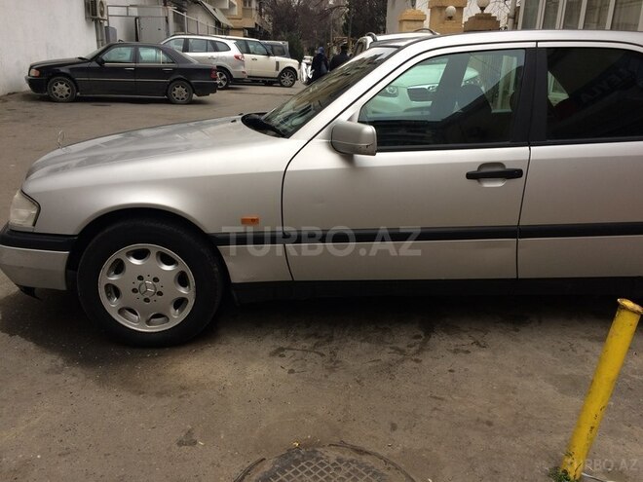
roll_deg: -0.9
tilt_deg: -20.0
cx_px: 322
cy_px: 241
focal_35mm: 29
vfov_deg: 48.2
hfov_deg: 61.7
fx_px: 539
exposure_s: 1/50
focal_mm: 4.15
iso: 40
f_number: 2.2
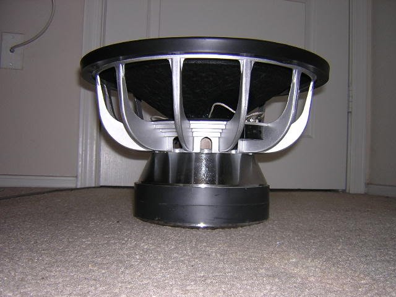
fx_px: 412
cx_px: 198
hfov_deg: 51.4
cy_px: 148
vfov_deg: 39.7
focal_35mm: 36
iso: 100
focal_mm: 4.7
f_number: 2.6
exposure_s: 1/60.1
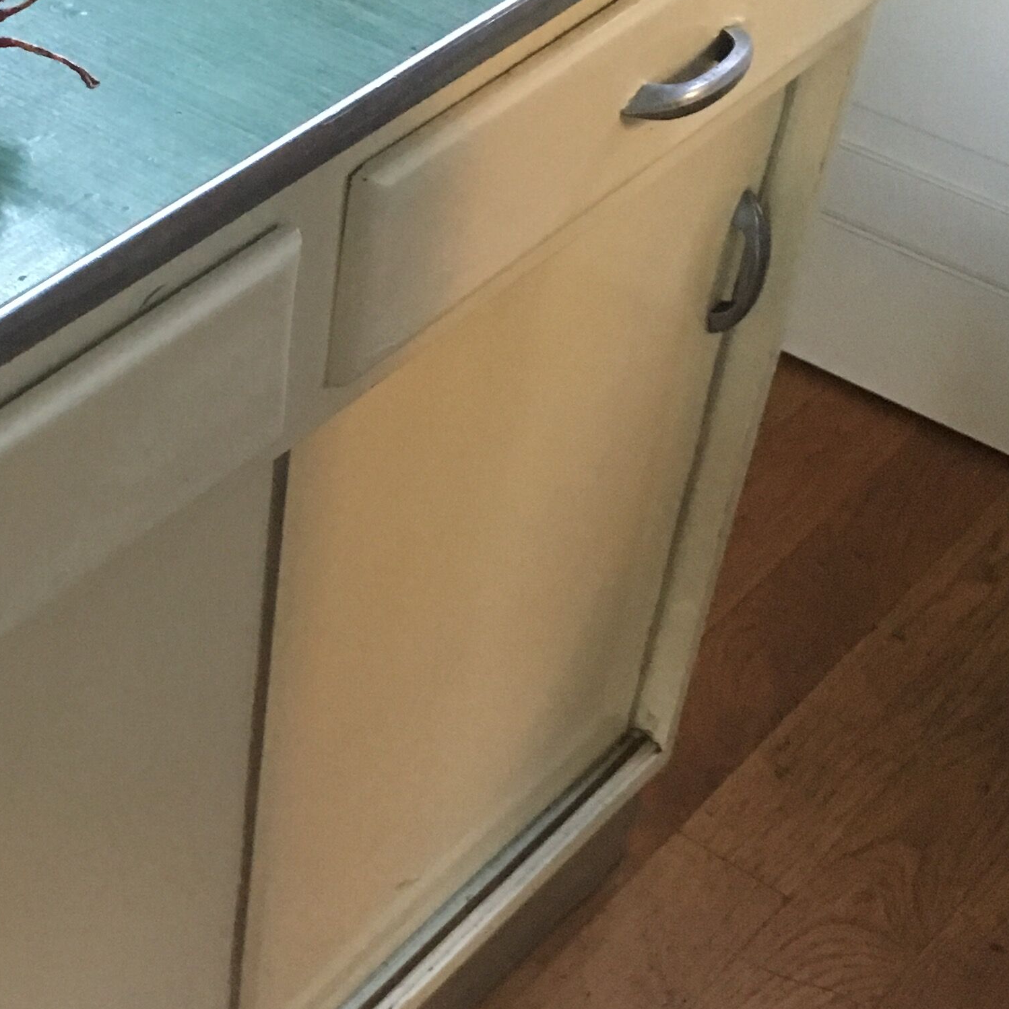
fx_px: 2275
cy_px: 599
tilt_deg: -42.3
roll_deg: -0.7
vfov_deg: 25.0
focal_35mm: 69
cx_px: 53
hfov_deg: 24.1
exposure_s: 1/17
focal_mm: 4.15
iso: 200
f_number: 2.2
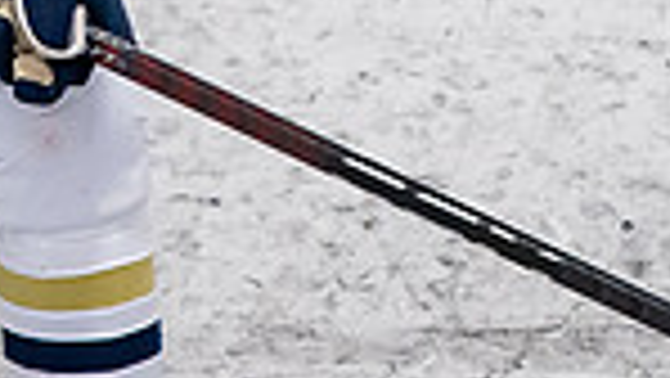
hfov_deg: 1.4
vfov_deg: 0.8
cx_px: -254
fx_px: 27232
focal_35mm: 1532
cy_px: -623
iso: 2000
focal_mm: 200
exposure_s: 1/800
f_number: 3.2
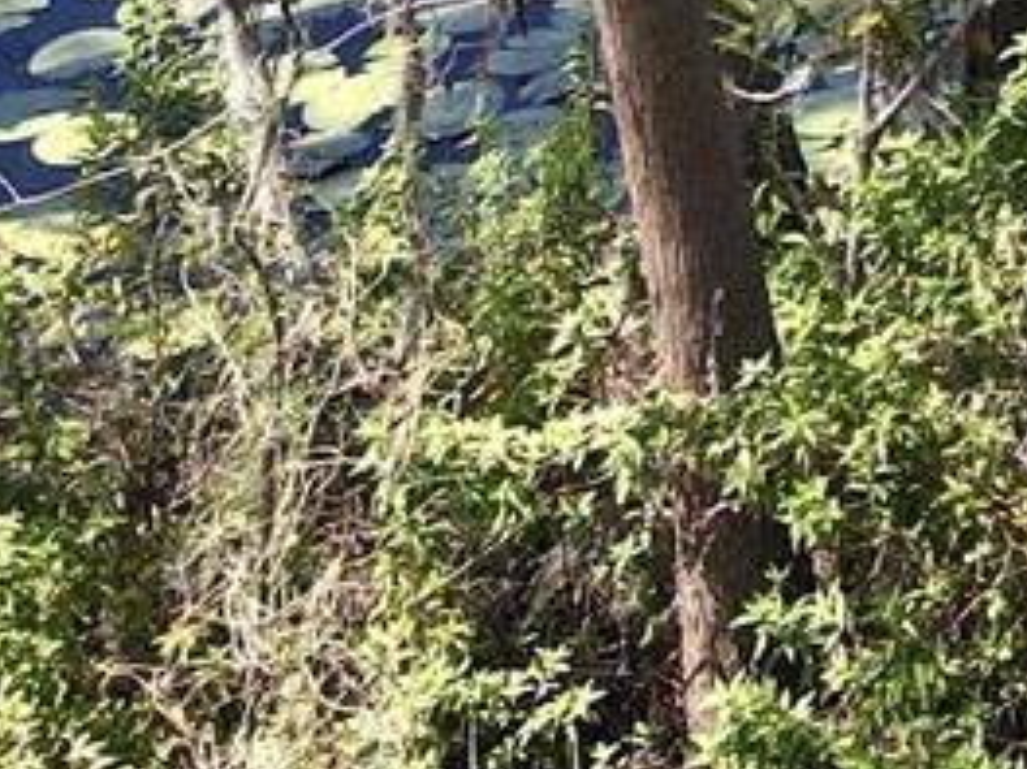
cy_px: -1257
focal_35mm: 146
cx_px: 2589
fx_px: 4330
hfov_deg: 11.0
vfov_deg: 8.9
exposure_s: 1/350
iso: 100
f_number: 2.8
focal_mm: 4.5
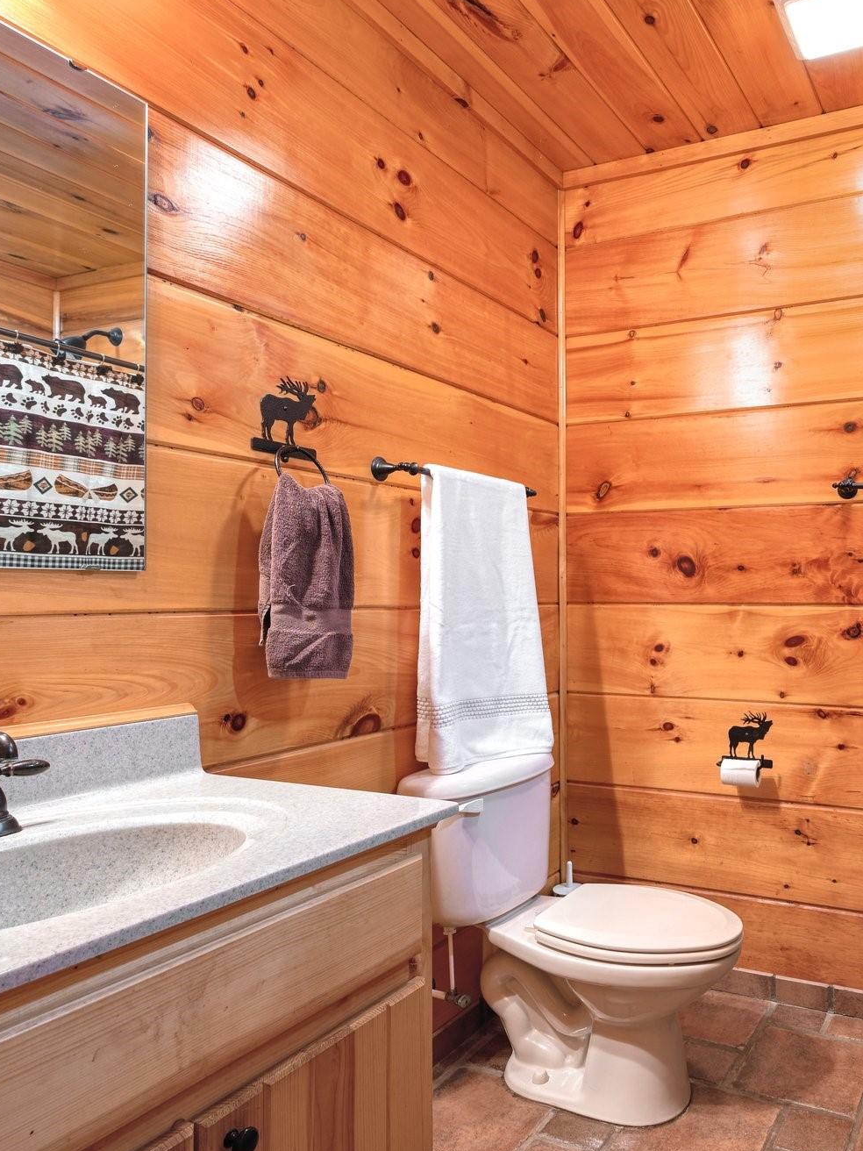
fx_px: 823
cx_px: 681
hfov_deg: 52.1
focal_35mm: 25
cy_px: 593
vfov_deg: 69.9
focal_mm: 16.5
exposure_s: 1/1.25
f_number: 8
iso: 200
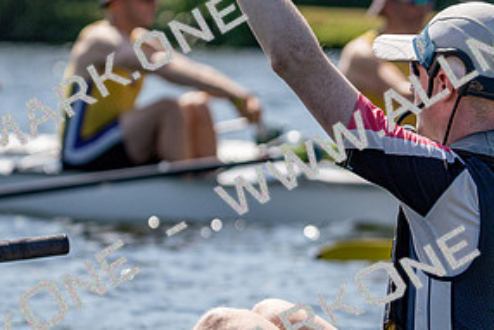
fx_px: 5574
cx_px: 428
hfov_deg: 5.1
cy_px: 220
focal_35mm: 406
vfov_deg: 3.4
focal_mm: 200
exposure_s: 1/2000
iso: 250
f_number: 5.6
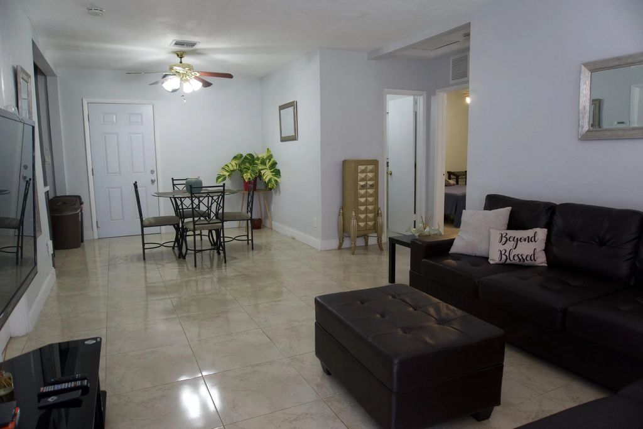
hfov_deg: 73.7
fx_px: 429
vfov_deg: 53.1
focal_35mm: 24
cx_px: 322
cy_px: 214
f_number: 4
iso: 1000
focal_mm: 16
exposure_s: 1/160
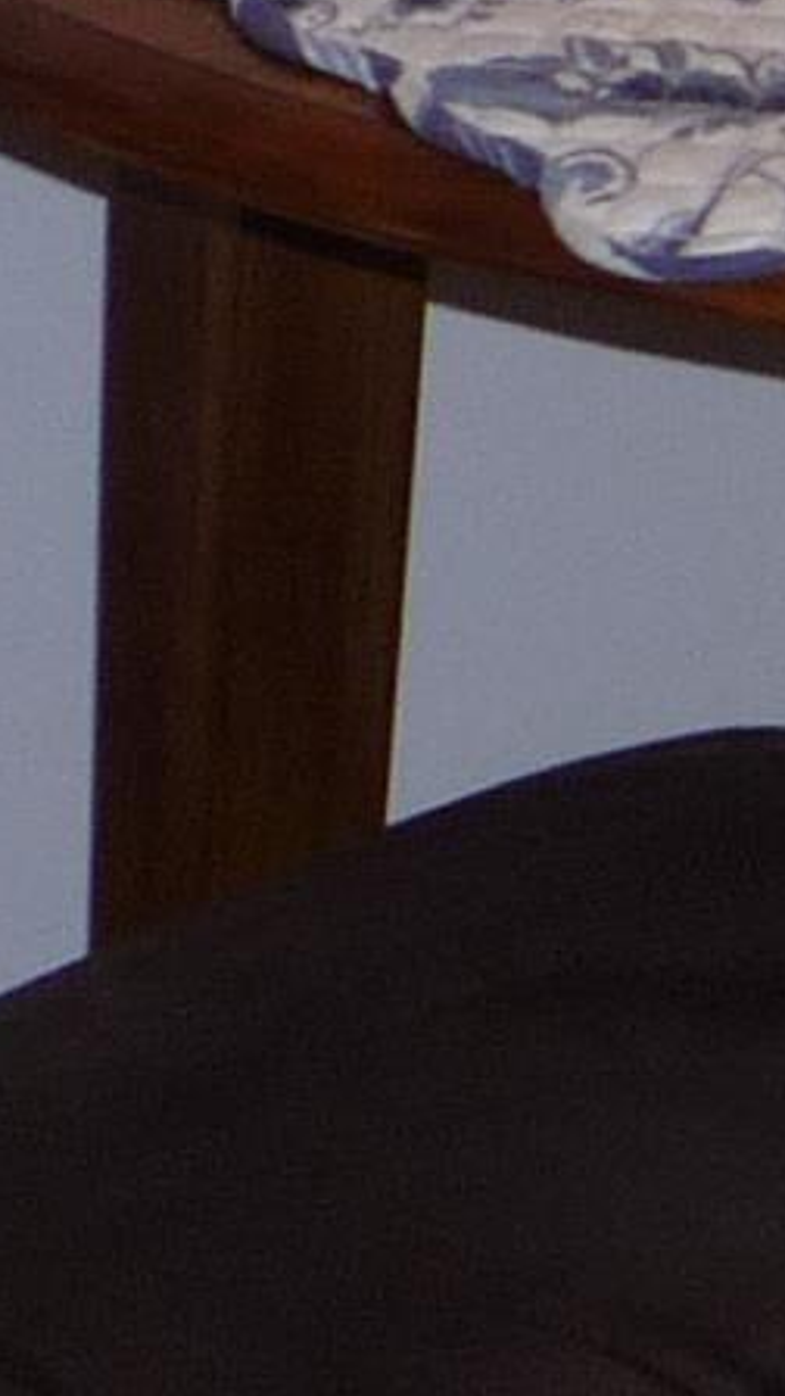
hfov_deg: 5.0
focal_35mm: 224
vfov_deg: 9.3
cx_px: 2754
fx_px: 8289
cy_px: -795
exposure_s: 1/30
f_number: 3.3
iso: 100
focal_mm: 5.2
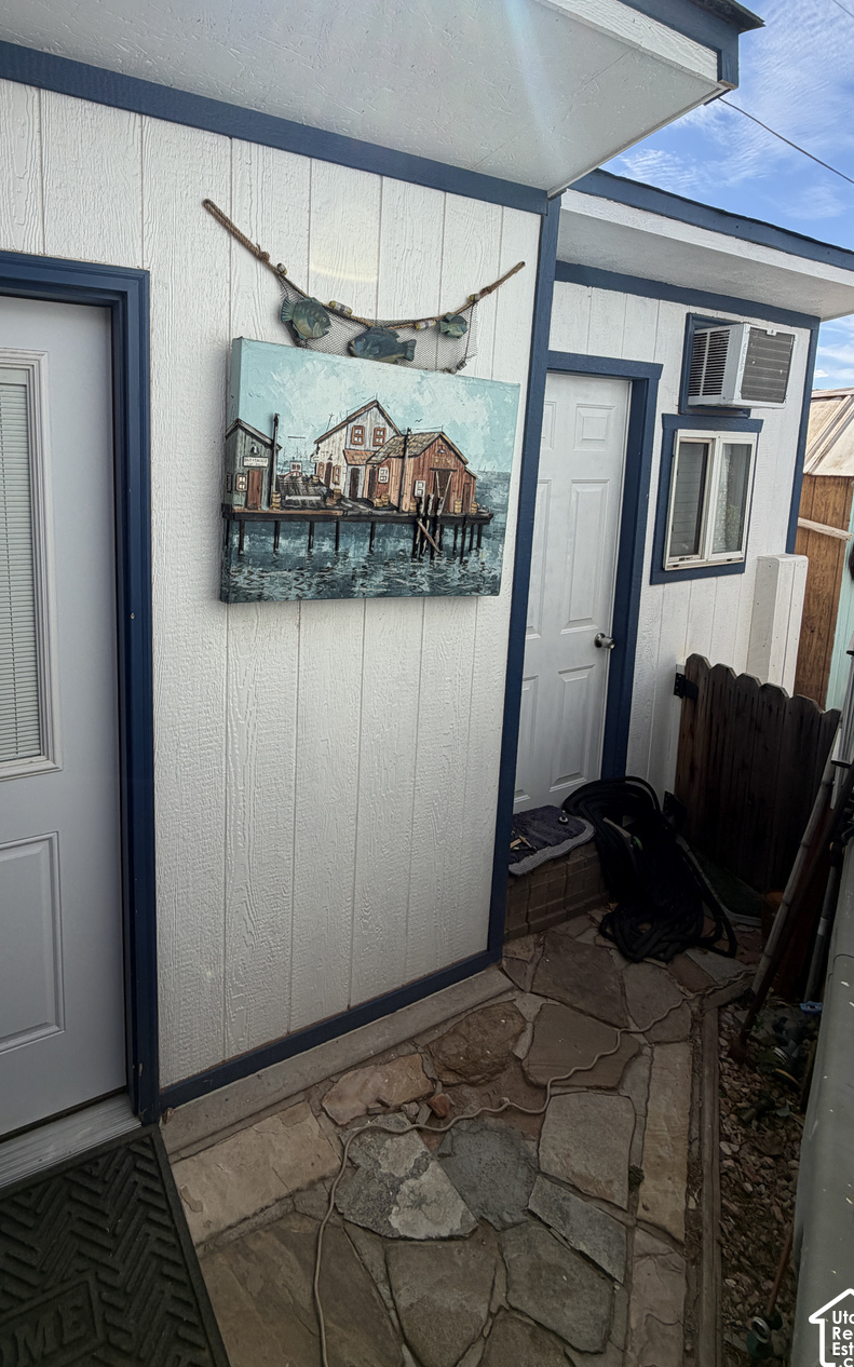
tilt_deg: -8.0
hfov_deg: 63.4
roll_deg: -0.6
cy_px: 564
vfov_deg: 90.2
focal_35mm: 18
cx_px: 288
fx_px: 670
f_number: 2.2
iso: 32
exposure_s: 1/770
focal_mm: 2.22
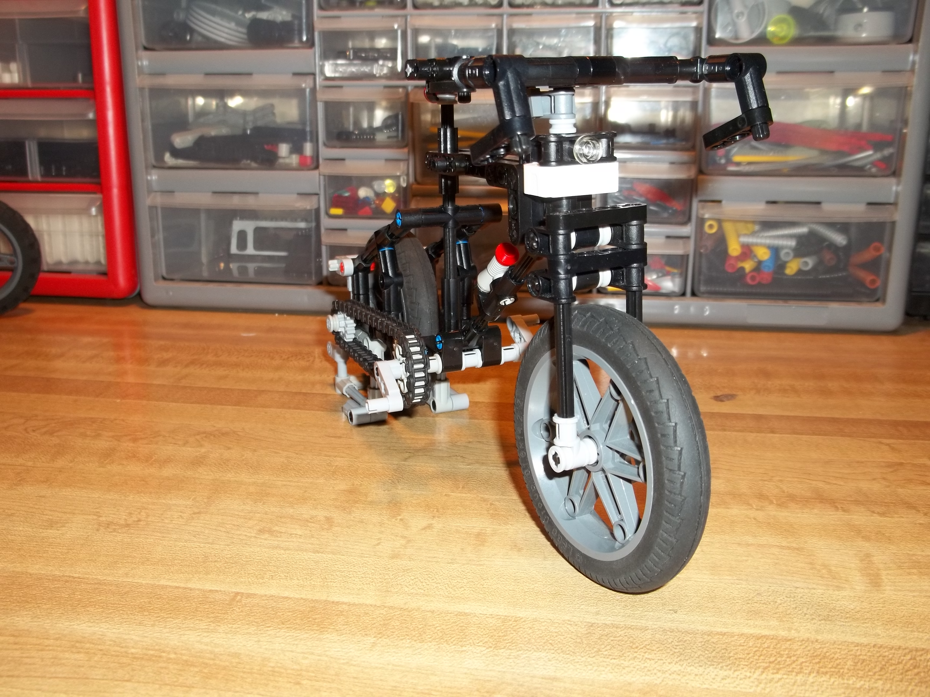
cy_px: 348
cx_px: 465
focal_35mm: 33
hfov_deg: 55.4
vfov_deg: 42.9
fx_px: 887
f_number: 3.3
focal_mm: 5.9
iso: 64
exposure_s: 1/30
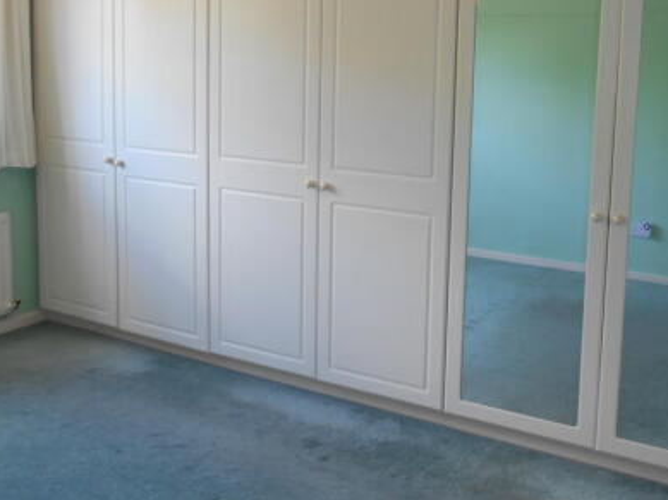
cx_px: 384
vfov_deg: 36.4
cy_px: 166
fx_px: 752
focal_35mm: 39
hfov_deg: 47.7
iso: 140
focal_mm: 4.6
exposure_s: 1/30
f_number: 3.2
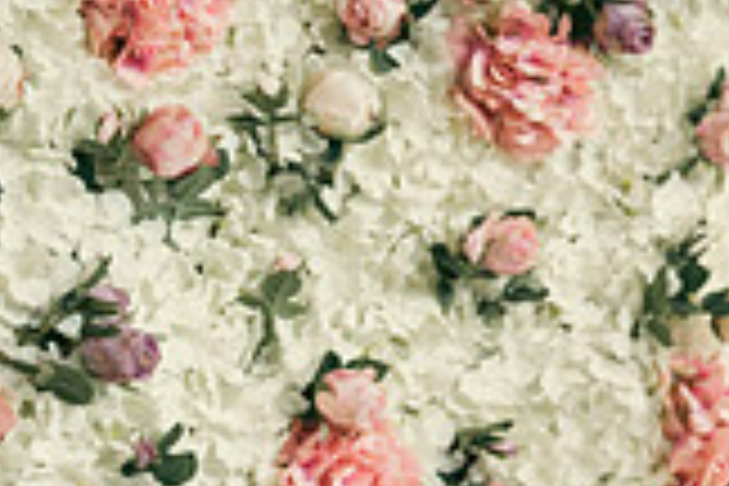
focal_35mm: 122
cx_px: 1274
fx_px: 2470
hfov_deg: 14.8
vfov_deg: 11.0
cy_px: 583
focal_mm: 34
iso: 640
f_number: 3.5
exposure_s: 1/160
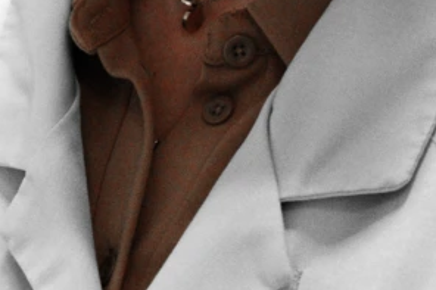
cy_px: 88
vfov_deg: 4.0
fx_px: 4188
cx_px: -577
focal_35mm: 346
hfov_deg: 5.8
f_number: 2
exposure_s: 1/500
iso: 400
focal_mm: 33
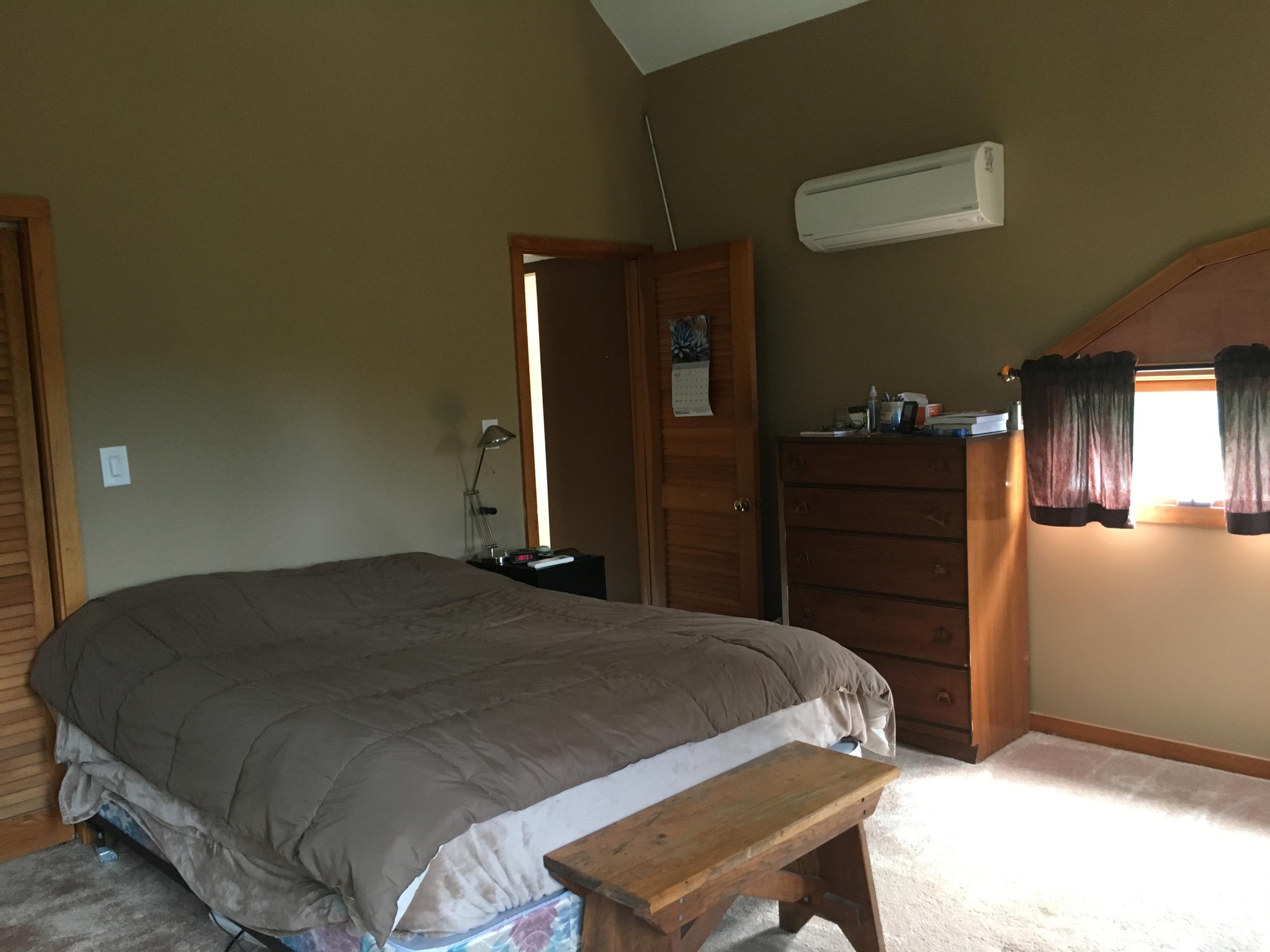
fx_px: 1064
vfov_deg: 48.2
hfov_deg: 61.7
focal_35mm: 29
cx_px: 635
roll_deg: +3.6
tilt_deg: -4.1
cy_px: 476
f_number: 2.2
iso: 125
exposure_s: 1/30
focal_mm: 4.15
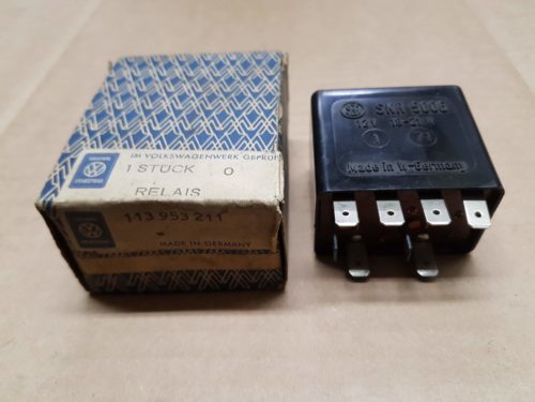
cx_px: 268
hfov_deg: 67.3
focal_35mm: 26
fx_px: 402
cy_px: 201
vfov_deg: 53.1
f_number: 1.7
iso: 160
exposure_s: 1/25
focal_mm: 4.2
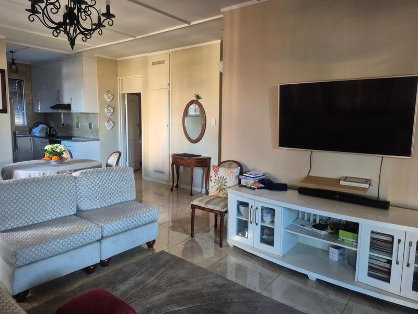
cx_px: 209
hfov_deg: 73.9
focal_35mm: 23
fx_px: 278
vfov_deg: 58.9
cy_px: 157
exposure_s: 1/100
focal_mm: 5.4
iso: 500
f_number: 1.8
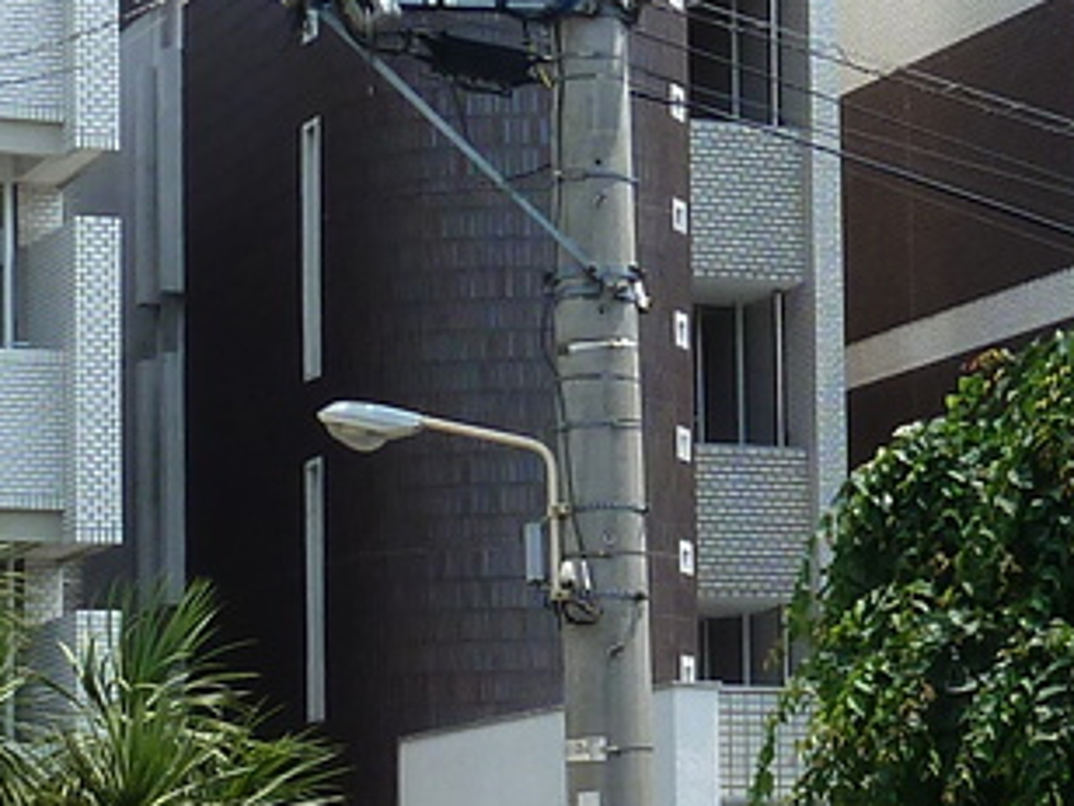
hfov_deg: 15.1
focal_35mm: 130
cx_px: 778
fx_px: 4033
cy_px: 705
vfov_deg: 11.3
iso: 80
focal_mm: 4.1
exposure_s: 1/400
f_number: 4
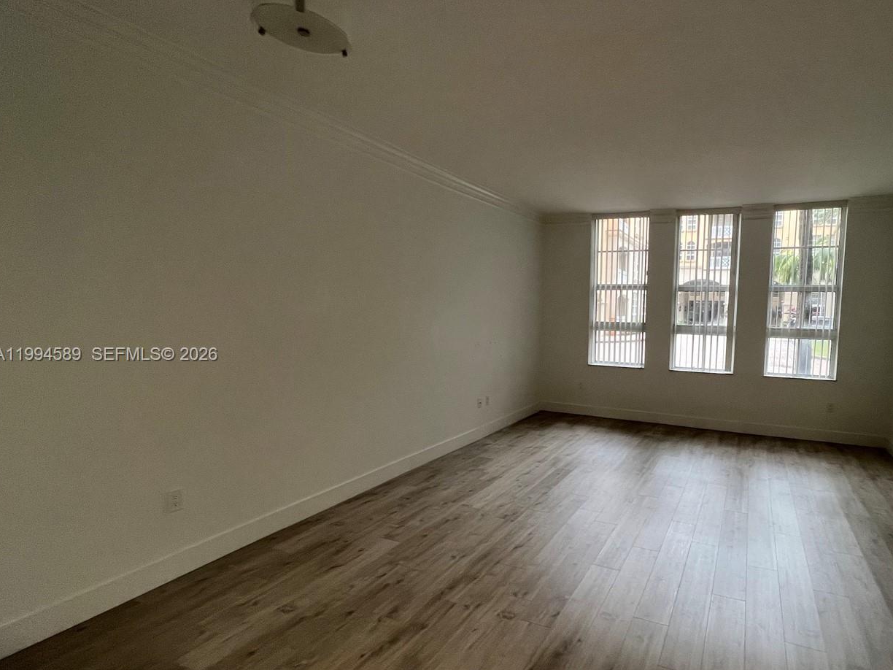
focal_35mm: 17
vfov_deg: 74.7
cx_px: 574
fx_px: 439
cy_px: 355
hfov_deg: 88.6
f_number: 1.8
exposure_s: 1/120
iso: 200
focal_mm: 1.57
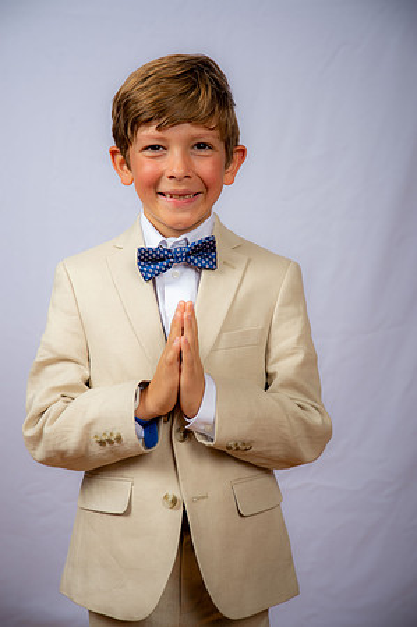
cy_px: 314
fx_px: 1358
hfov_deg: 17.5
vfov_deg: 26.0
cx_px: 208
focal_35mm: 78
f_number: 6.3
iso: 250
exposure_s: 1/160
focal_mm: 78
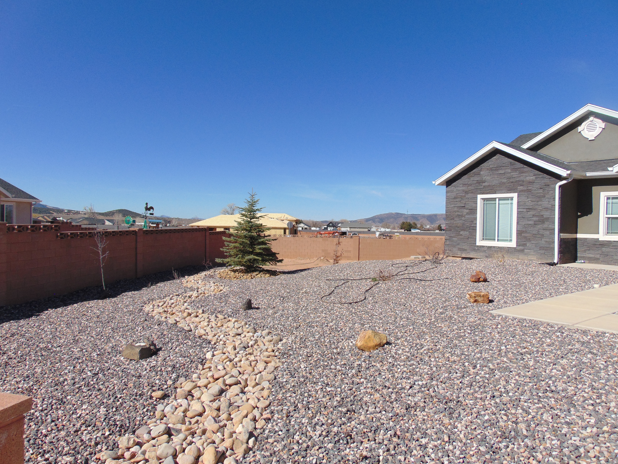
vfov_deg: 54.9
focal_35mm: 25
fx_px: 446
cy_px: 232
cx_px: 309
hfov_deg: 69.4
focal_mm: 4.5
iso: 80
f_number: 7.7
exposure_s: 1/400
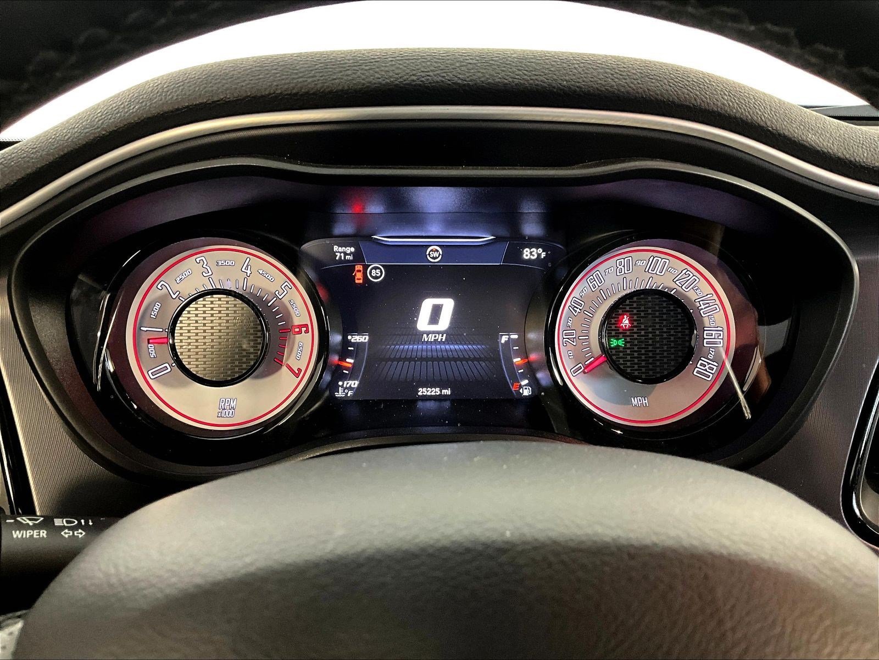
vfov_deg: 48.2
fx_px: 736
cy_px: 330
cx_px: 440
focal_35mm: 29
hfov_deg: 61.7
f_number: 1.8
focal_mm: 3
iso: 320
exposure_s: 1/47
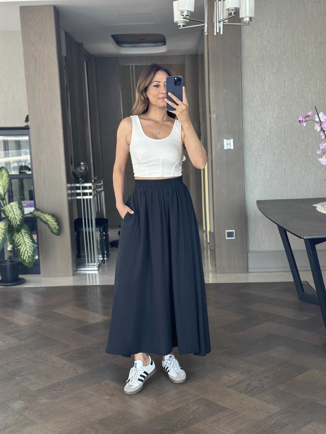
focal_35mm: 48
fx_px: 603
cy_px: 217
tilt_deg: -17.9
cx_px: 163
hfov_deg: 30.3
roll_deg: +1.4
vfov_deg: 39.7
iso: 125
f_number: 1.78
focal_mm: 6.86
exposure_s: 1/84
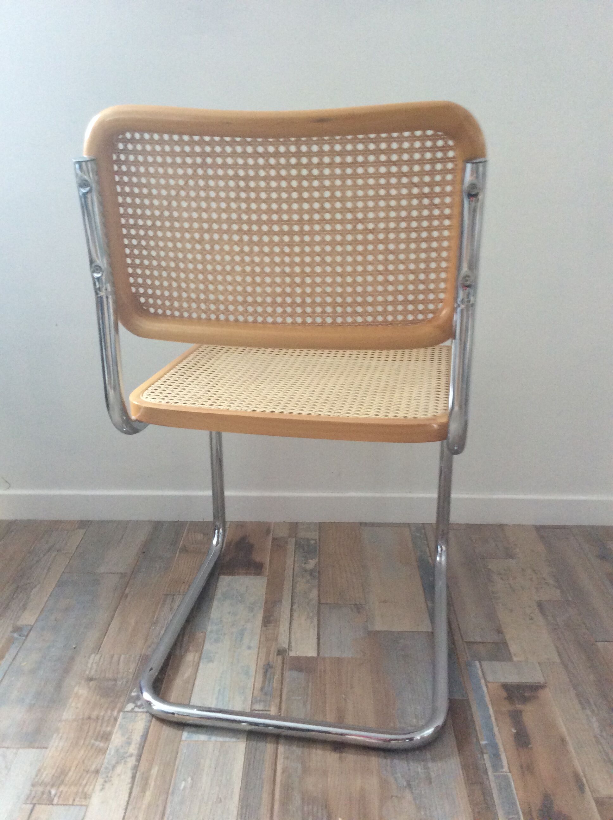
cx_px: 306
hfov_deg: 44.1
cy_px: 410
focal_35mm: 32
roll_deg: +0.7
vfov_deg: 56.9
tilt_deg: -19.3
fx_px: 758
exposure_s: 1/25
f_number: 2.4
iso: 100
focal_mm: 3.3
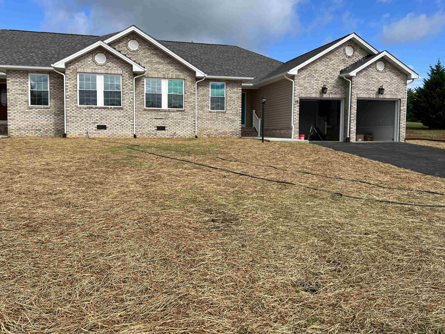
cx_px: 224
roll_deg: -0.2
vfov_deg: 46.7
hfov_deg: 60.0
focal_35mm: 30
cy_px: 149
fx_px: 386
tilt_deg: -2.7
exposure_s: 1/3968
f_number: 1.5
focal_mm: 5.7
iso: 50
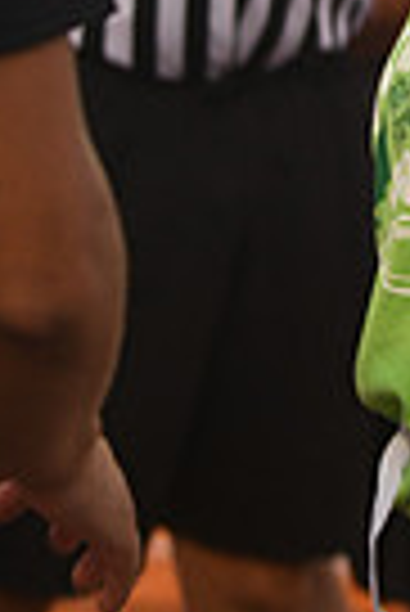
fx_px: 5912
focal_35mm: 347
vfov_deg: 5.9
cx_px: 491
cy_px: -356
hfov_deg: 4.0
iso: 1600
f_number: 4
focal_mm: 70
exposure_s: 1/800
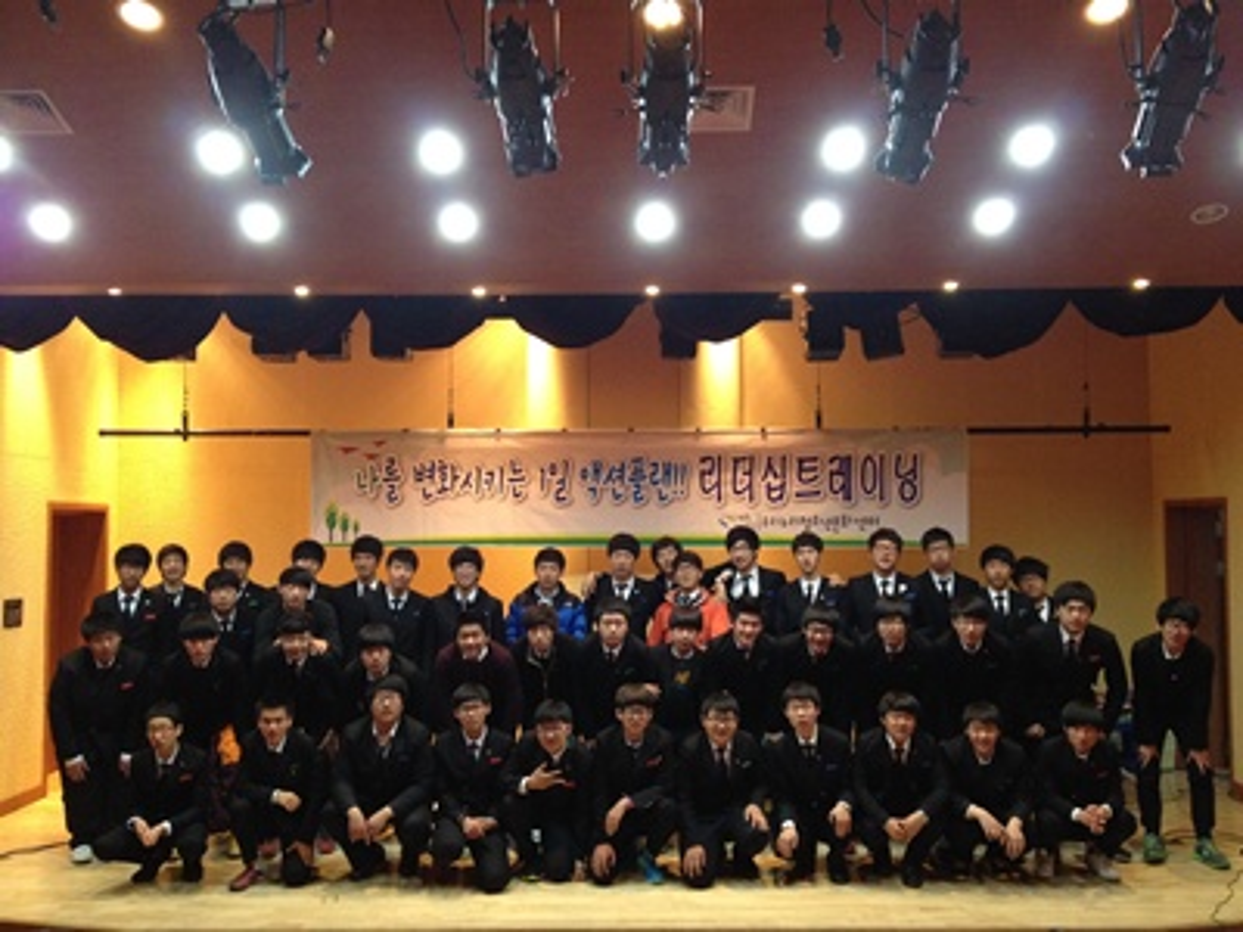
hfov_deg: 52.6
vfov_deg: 40.7
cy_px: 466
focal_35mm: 35
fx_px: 1257
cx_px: 622
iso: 250
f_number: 2.4
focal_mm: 4.28
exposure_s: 1/20
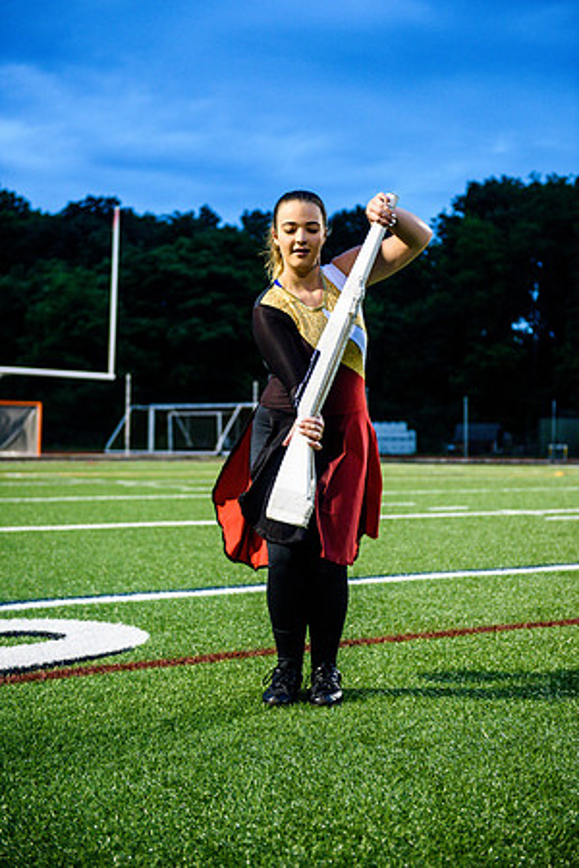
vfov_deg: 36.2
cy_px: 434
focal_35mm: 55
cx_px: 290
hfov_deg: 24.6
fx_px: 1327
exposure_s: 1/250
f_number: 3.2
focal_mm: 55
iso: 1600
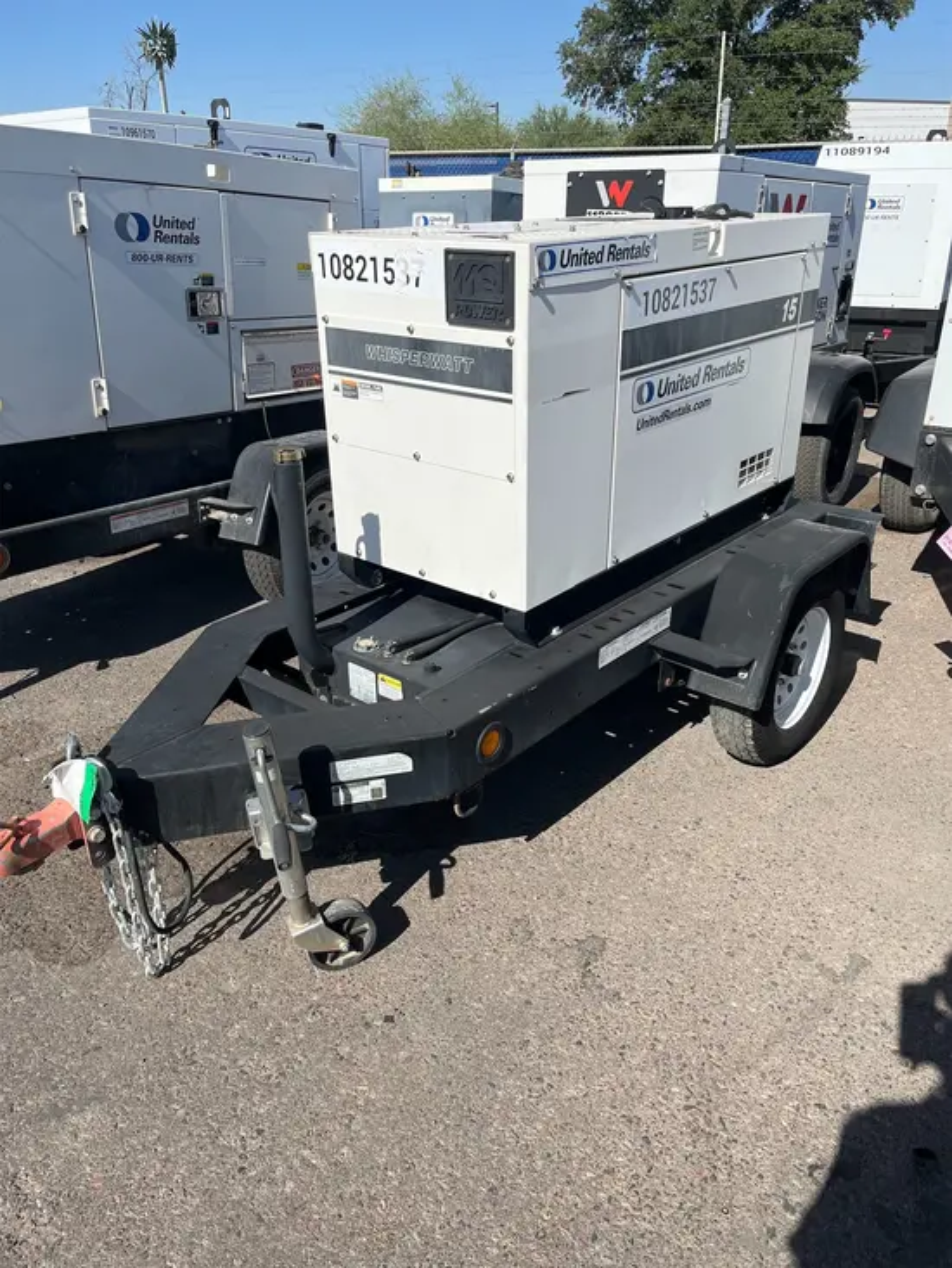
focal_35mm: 26
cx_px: 476
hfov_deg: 53.1
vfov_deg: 67.3
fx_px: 953
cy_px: 634
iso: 50
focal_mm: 5.1
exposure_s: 1/4149
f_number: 1.6
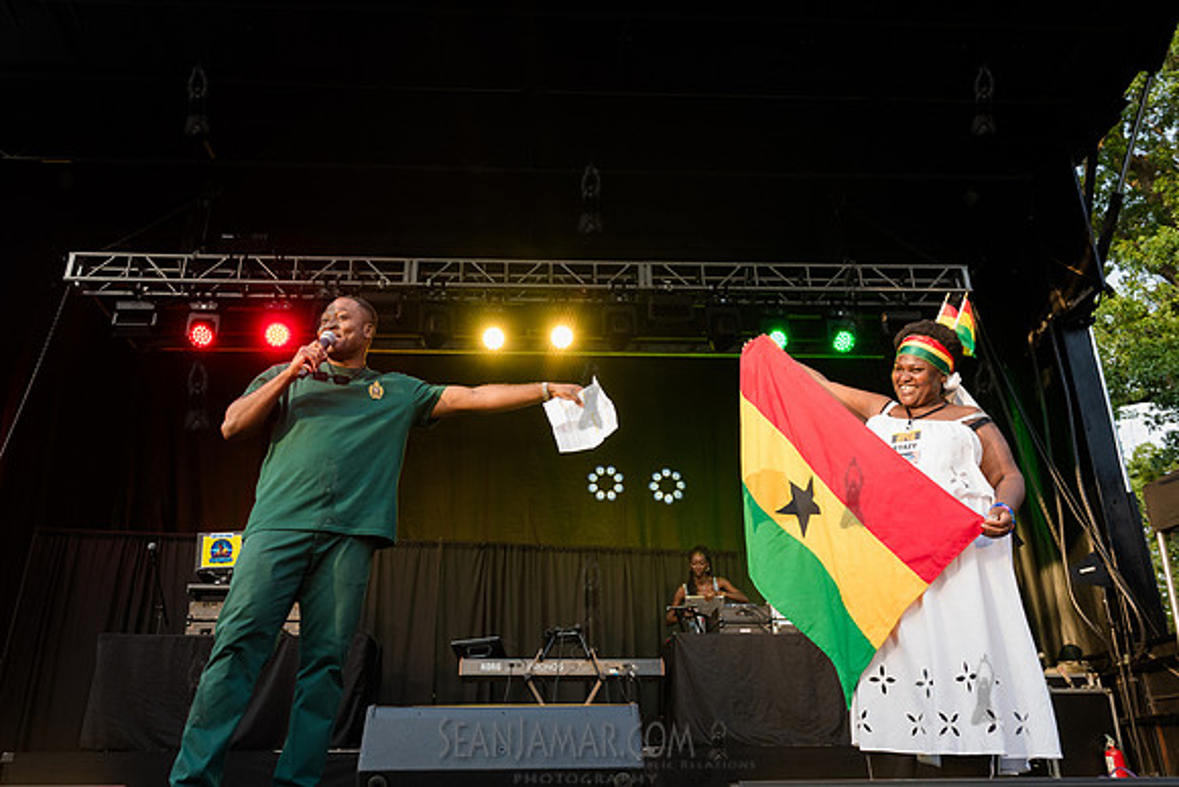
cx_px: 574
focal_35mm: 29
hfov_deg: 63.9
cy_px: 393
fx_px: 945
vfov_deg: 45.2
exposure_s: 1/400
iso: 1000
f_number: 4.5
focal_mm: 27
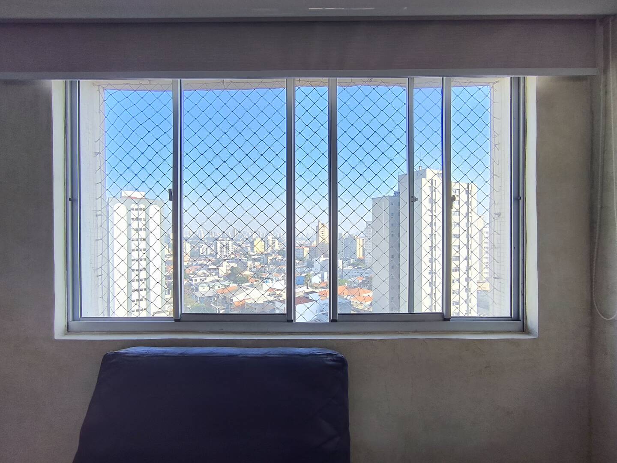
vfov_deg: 78.1
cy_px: 232
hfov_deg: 94.5
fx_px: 285
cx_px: 308
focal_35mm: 16
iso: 50
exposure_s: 1/206
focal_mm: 1.65
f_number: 2.2
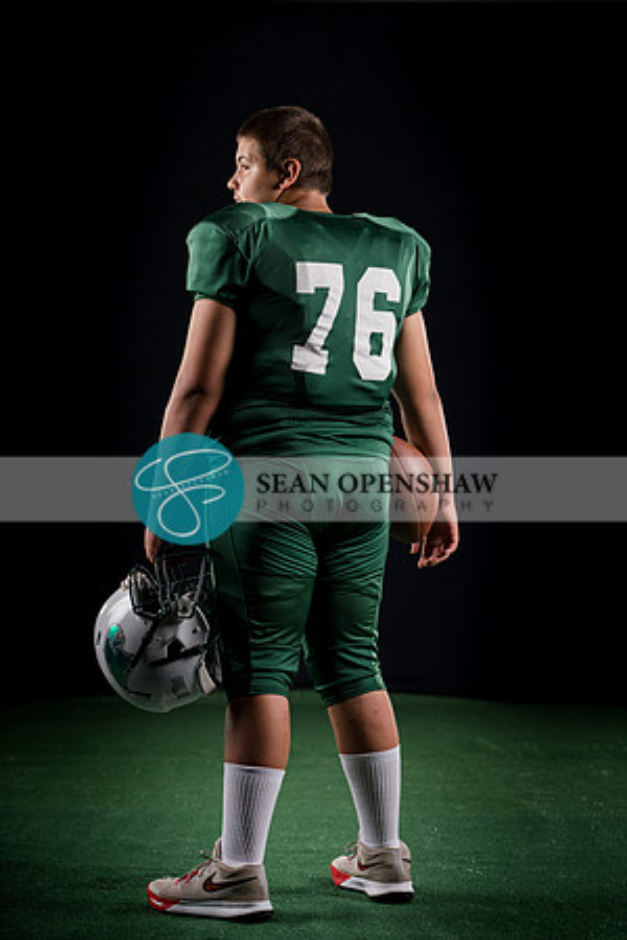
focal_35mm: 92
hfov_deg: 14.9
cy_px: 470
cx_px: 314
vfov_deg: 22.1
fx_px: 2403
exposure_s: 1/160
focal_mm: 92
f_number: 4
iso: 200
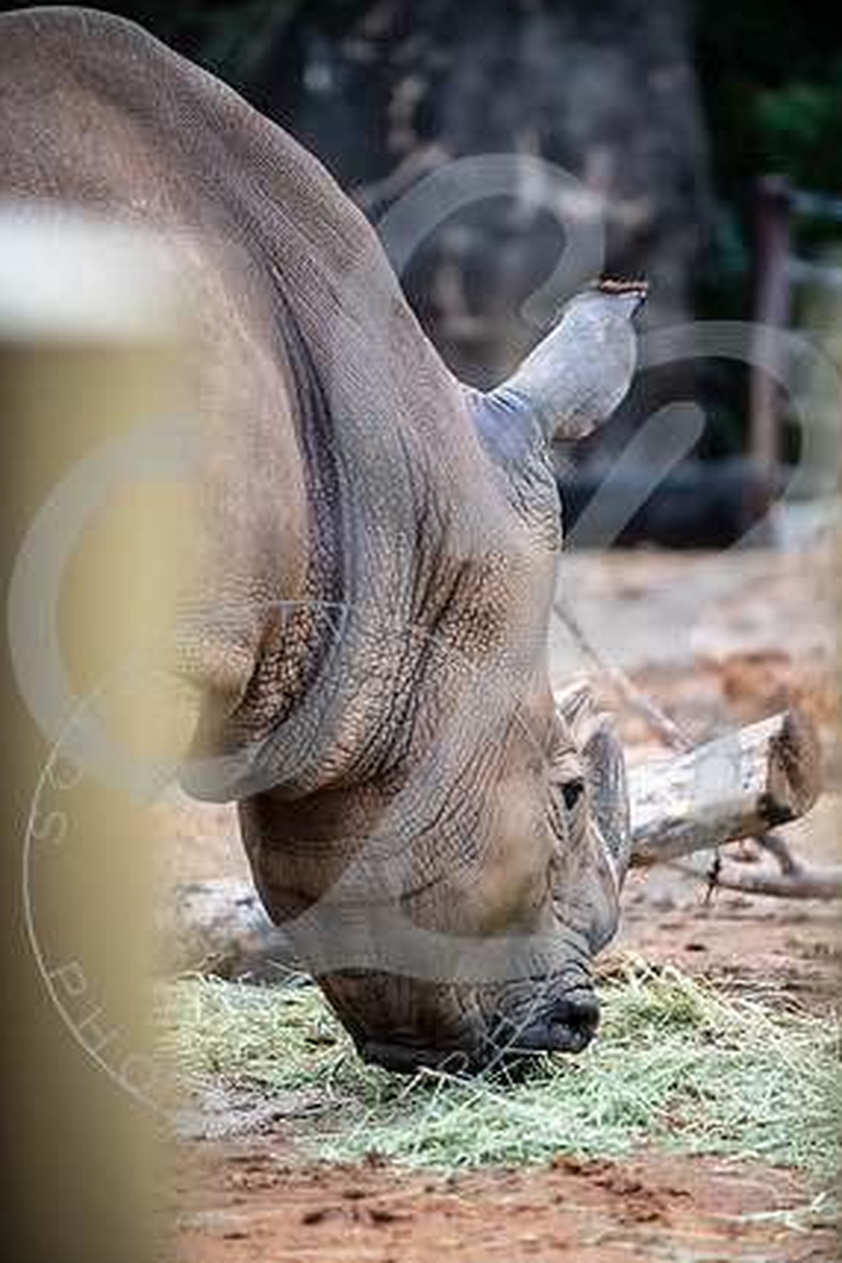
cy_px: 651
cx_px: 430
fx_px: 7367
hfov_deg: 6.5
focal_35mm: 210
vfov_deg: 9.8
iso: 125
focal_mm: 200
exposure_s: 1/250
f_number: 2.8
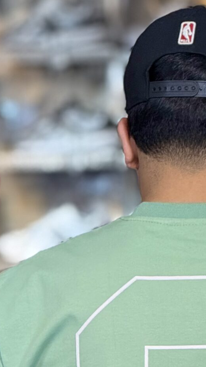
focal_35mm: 359
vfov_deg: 6.0
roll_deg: +1.0
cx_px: 196
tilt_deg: -1.8
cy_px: 447
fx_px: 3487
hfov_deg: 3.4
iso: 200
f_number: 2.8
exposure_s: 1/100
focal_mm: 15.66
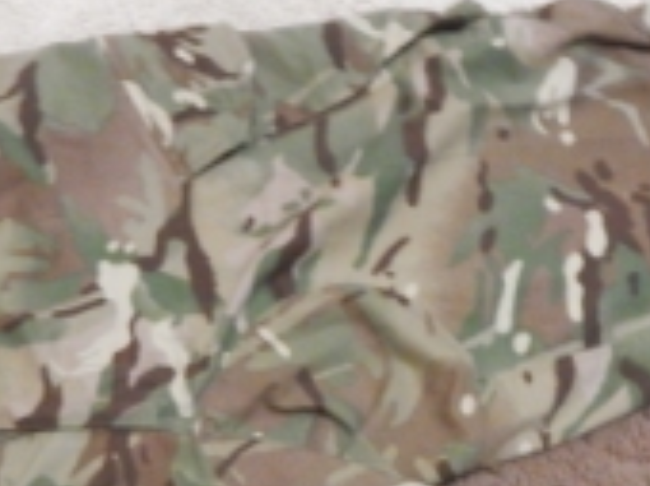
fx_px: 1088
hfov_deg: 33.3
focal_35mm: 58
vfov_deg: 24.1
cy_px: 486
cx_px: 317
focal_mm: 4
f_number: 3
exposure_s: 1/6
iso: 800
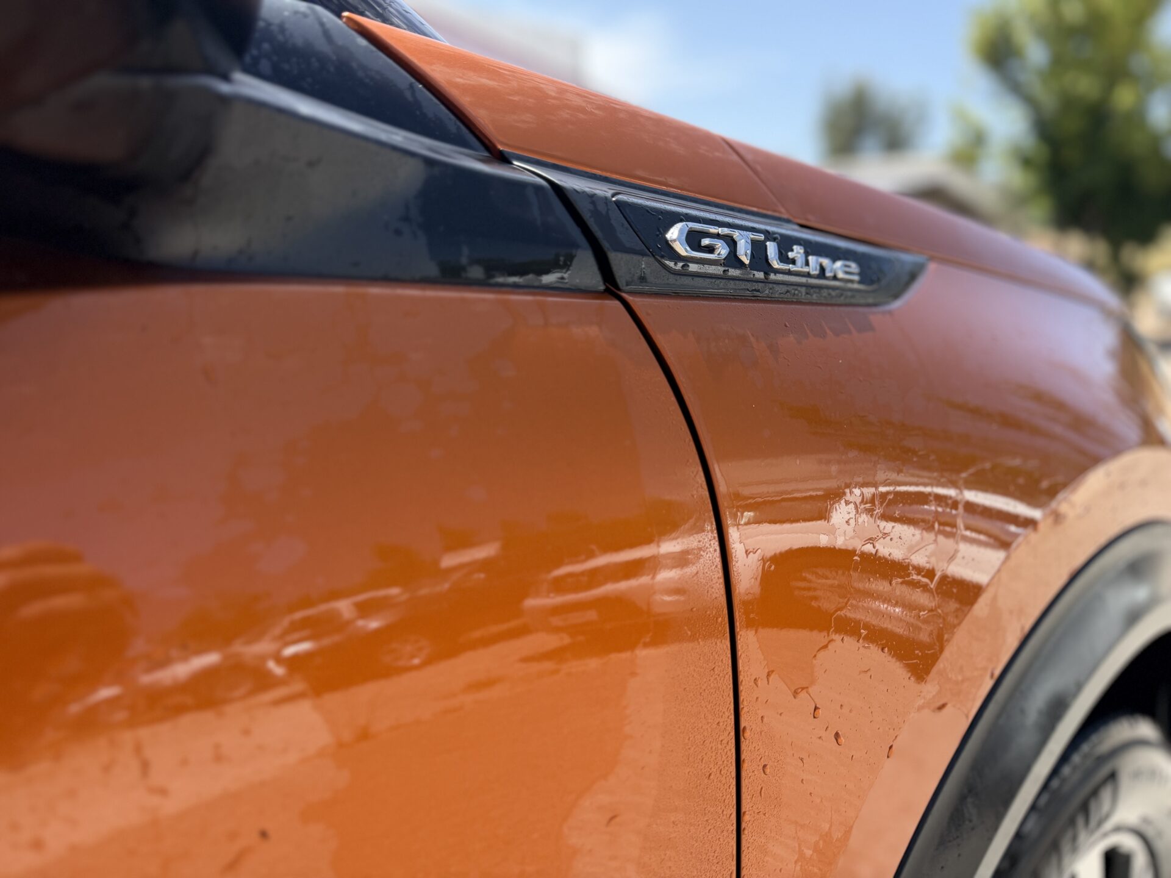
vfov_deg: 56.8
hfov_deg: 71.6
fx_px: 812
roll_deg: -4.8
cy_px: 439
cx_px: 586
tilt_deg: -11.7
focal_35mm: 24
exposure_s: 1/2053
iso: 100
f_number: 1.78
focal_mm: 6.76
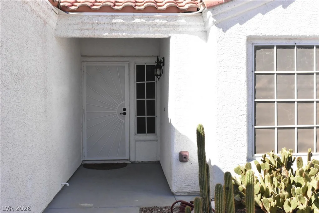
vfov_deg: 31.9
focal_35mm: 42
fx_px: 372
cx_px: 160
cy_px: 106
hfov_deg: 46.4
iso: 4000
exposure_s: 1/1000
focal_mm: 28
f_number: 18
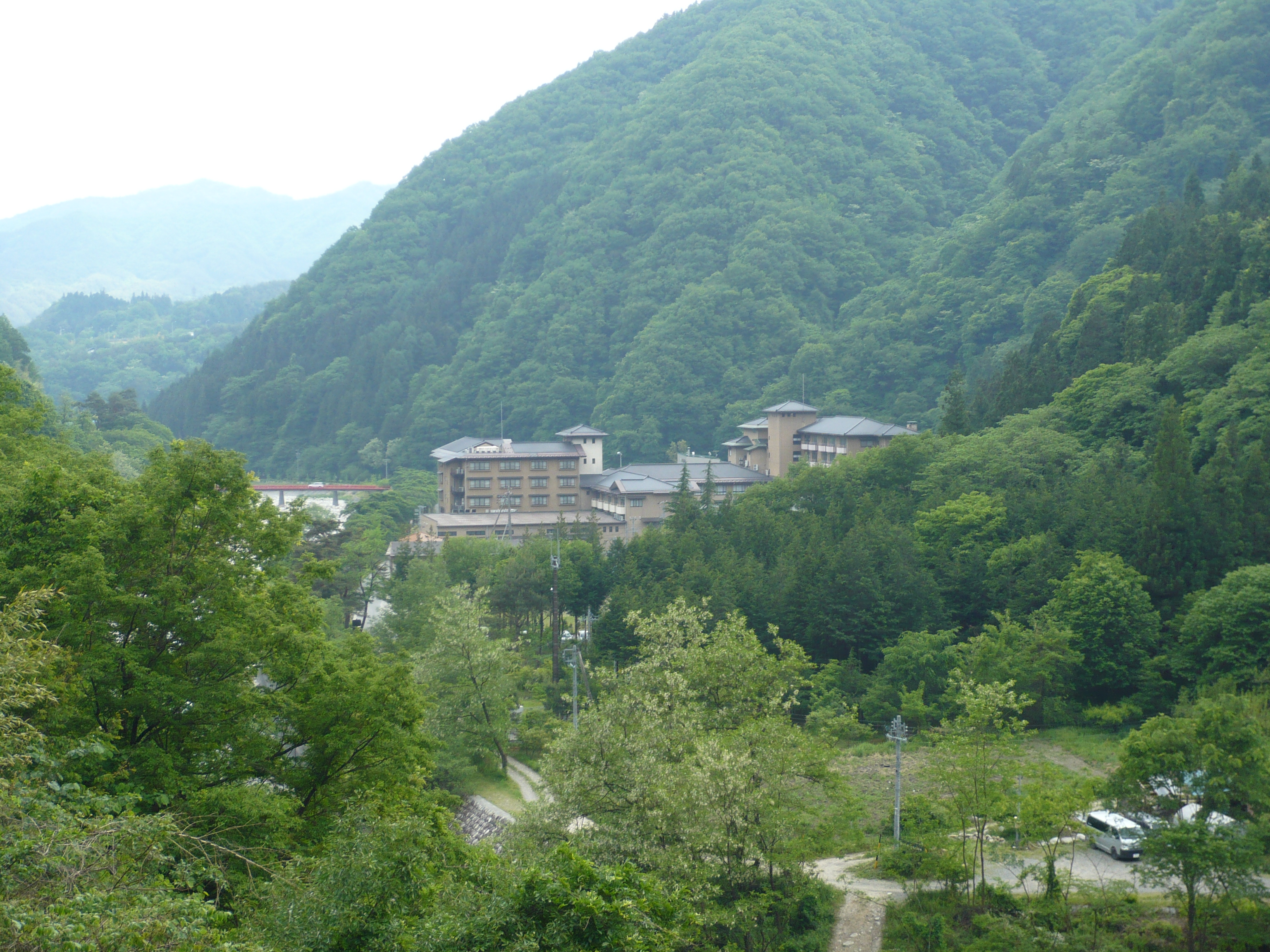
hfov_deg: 35.5
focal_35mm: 54
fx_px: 1981
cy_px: 476
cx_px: 635
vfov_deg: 27.0
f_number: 4
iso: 100
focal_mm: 8.9
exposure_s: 1/200
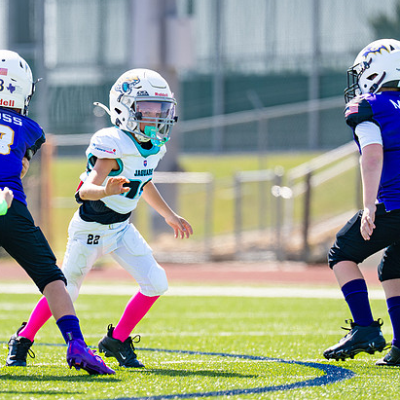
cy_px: 233
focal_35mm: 408
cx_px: 90
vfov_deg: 4.3
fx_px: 5334
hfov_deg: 4.3
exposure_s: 1/1250
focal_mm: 200
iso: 100
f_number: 2.8
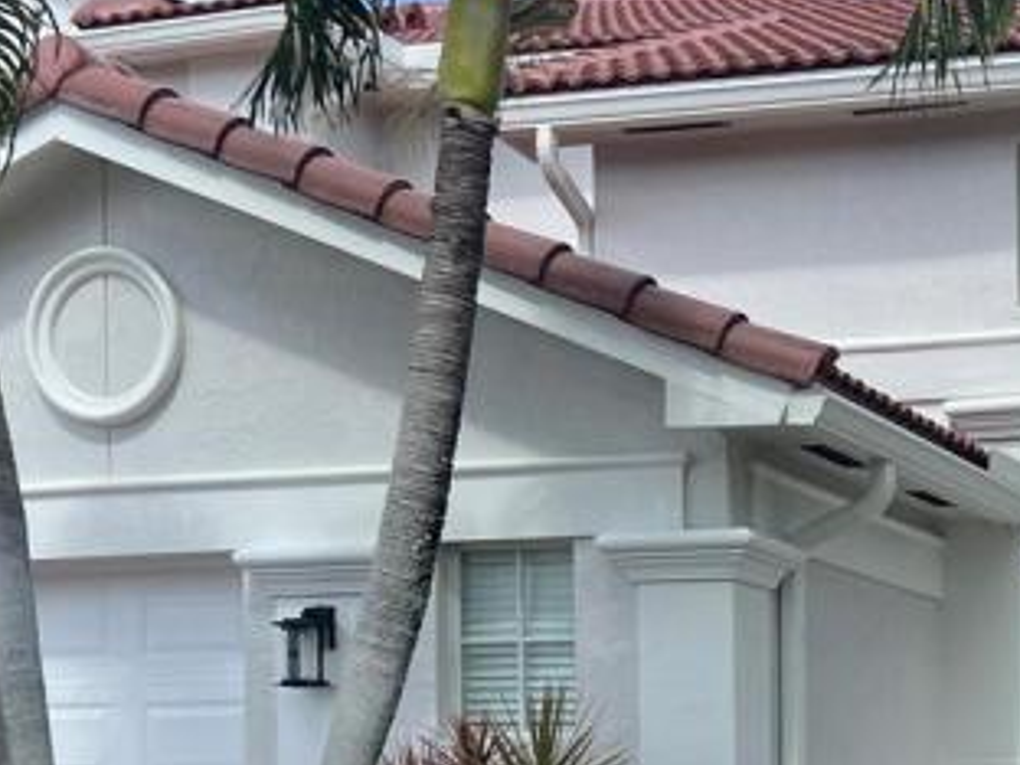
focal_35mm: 80
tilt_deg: +0.8
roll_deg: +0.5
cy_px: 824
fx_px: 2357
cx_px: 1010
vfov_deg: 17.8
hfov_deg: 23.4
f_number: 1.5
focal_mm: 5.7
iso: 50
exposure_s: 1/2353
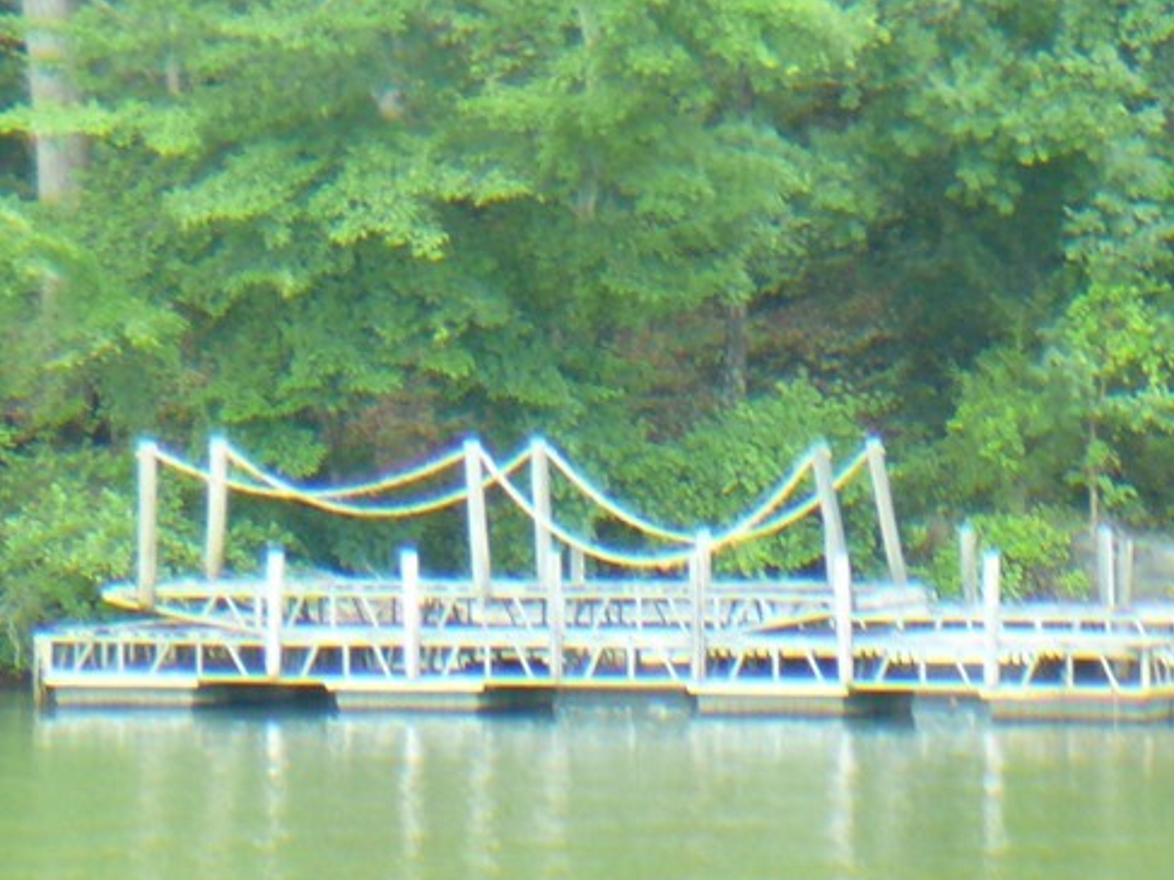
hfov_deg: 8.0
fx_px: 8409
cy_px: -19
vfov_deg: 6.0
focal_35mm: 248
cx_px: 386
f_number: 3.9
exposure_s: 1/30
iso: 100
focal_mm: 17.6
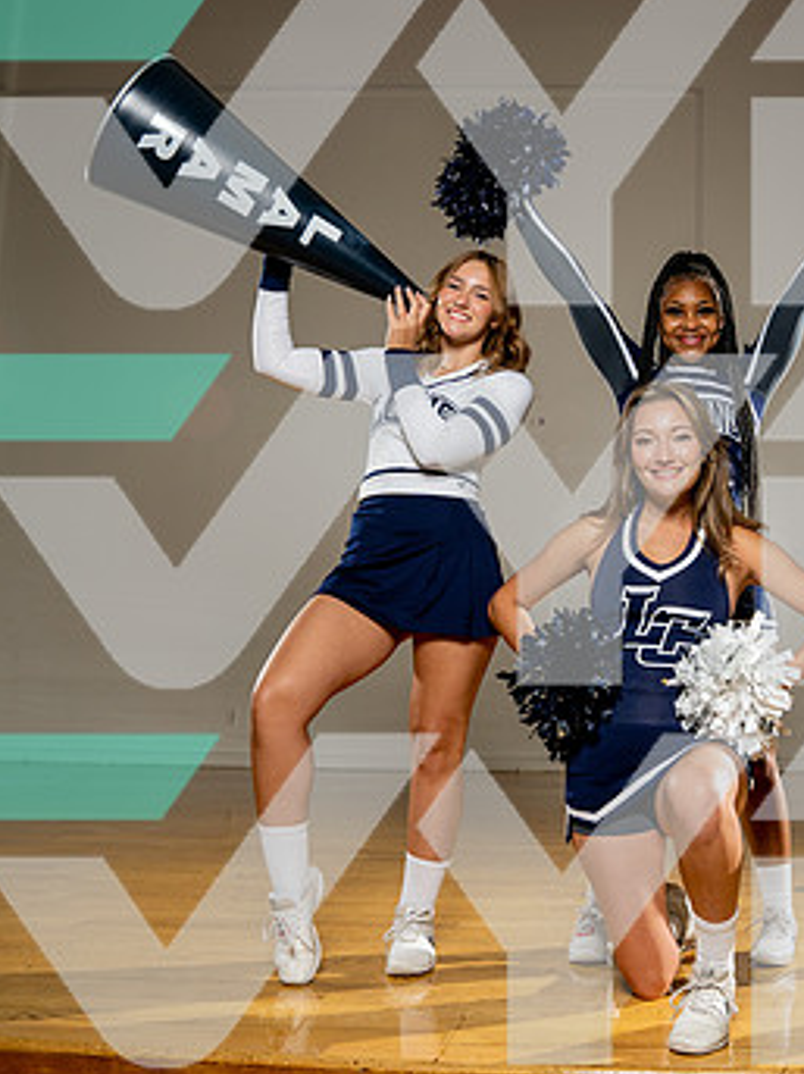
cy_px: 521
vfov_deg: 47.9
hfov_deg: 35.0
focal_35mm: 39
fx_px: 1209
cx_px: 701
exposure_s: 1/250
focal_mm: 24
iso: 100
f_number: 4.5
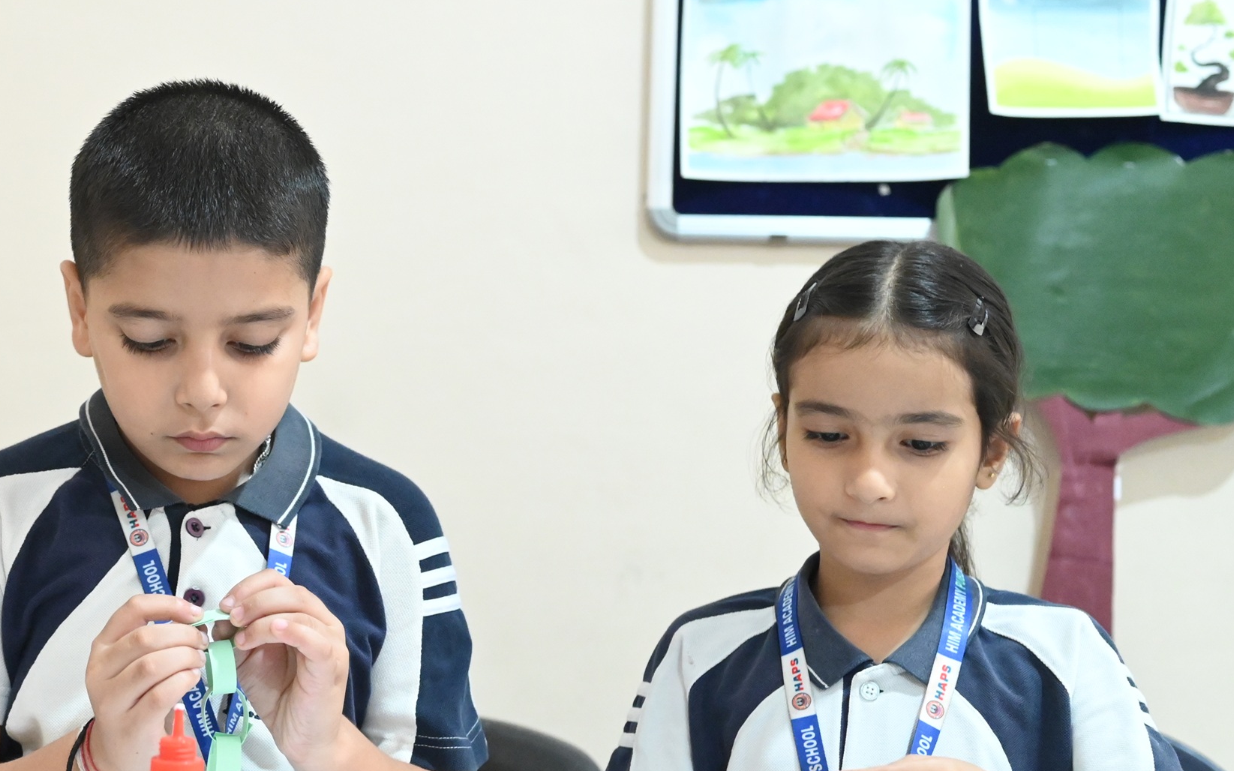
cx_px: 202
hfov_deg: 30.6
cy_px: 490
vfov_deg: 20.0
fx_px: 2186
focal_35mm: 65
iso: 8000
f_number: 3.5
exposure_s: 1/100
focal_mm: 35
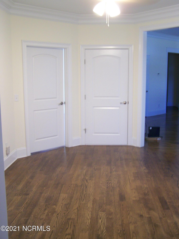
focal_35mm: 38
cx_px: 90
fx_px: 262
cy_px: 120
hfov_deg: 37.7
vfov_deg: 49.0
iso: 160
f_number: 2.8
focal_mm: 6.3
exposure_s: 1/8
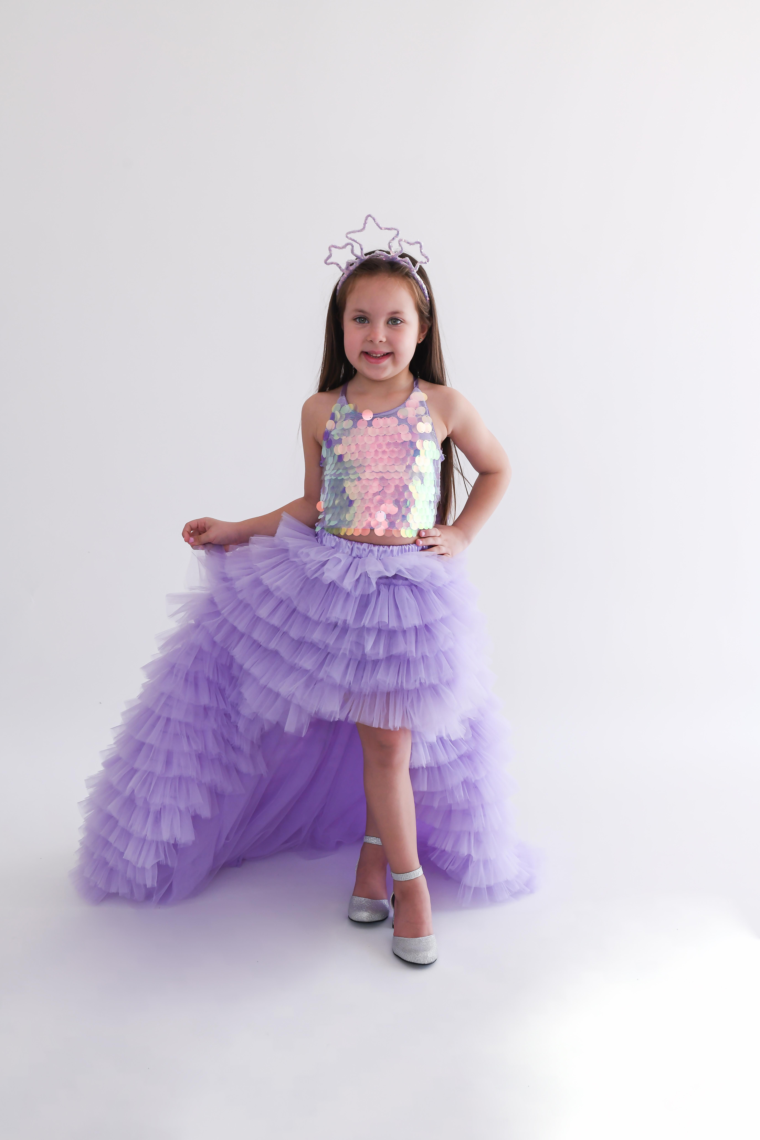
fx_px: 1108
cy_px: 570
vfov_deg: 54.4
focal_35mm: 35
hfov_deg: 37.9
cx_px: 380
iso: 640
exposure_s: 1/125
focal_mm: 35
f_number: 8
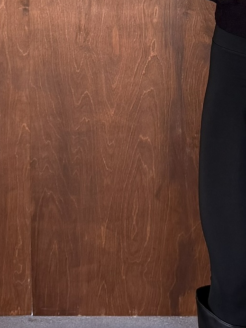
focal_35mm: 71
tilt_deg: -4.9
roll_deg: -0.5
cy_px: 77
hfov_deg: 19.7
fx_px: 673
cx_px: 283
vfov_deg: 27.0
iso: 160
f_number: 1.78
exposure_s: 1/121
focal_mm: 6.76
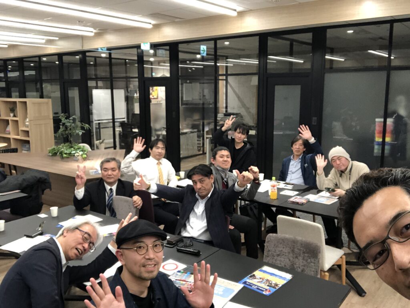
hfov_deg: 56.8
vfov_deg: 44.2
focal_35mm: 32
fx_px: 379
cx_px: 205
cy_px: 154
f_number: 2.2
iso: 250
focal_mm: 2.87
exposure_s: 1/60
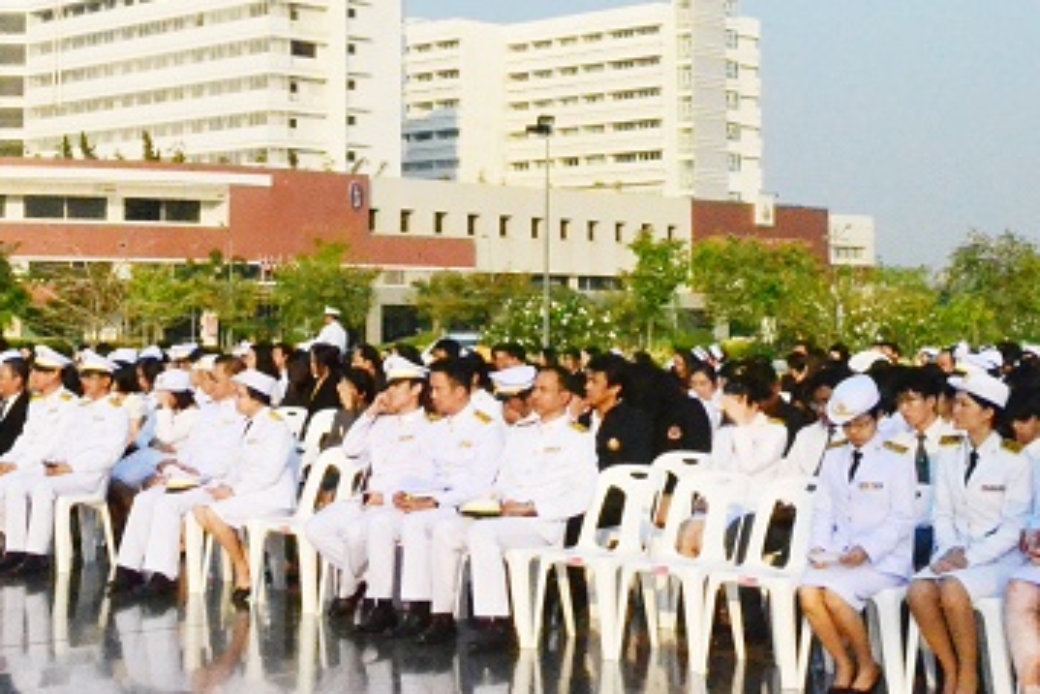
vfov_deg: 19.8
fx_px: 1936
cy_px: 25
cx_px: 343
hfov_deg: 29.8
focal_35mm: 67
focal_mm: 20
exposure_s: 1/2000
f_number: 22
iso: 6400
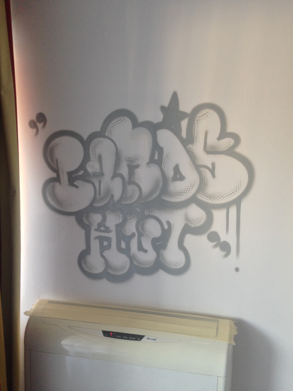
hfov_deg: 42.9
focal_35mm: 33
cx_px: 146
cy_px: 196
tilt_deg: -5.3
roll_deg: -0.4
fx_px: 372
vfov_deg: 55.4
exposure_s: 1/20
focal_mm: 4.12
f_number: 2.4
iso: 125
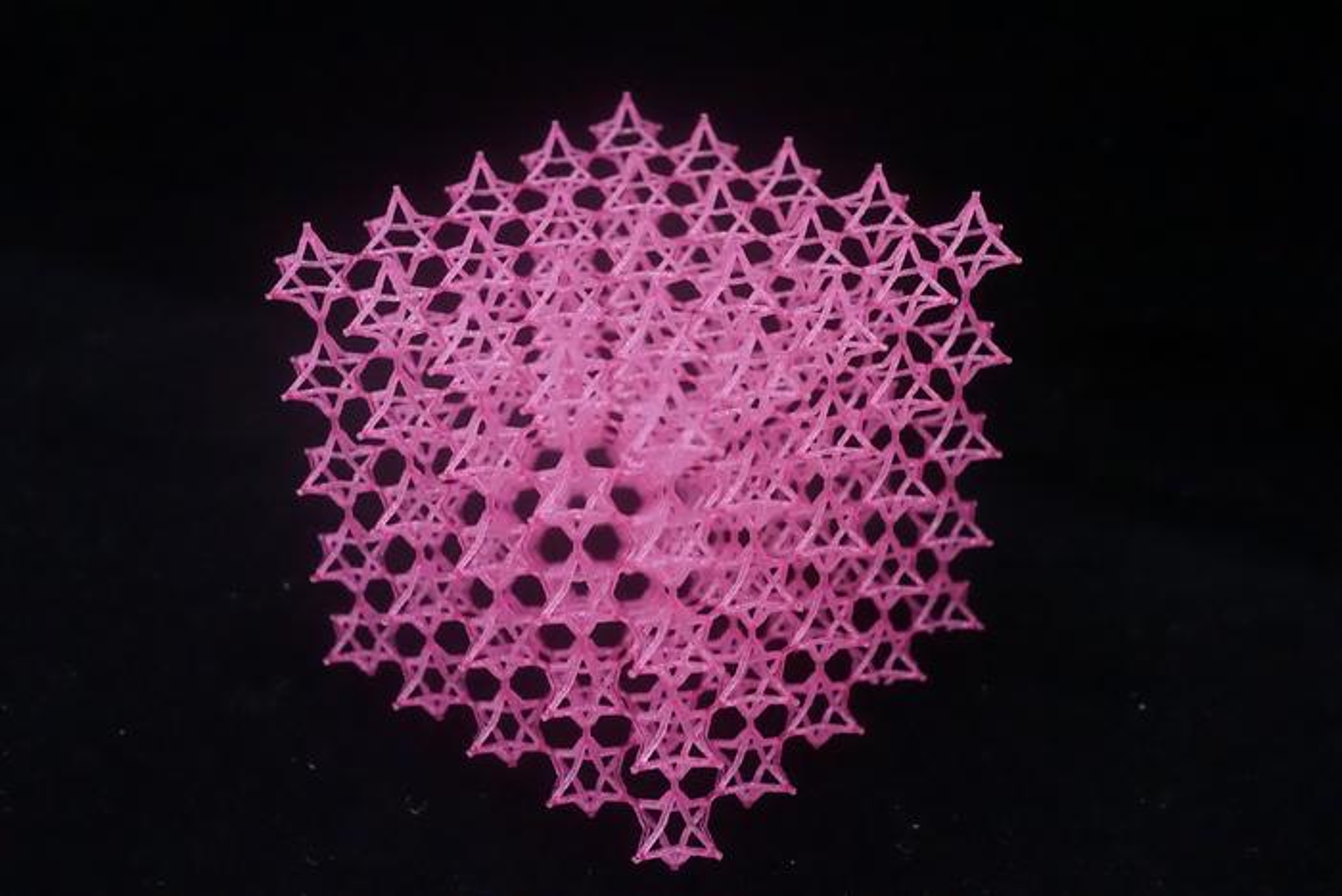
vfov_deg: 29.9
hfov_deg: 43.6
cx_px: 671
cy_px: 448
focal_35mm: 45
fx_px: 1678
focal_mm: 30
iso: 10000
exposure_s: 1/100
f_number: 11
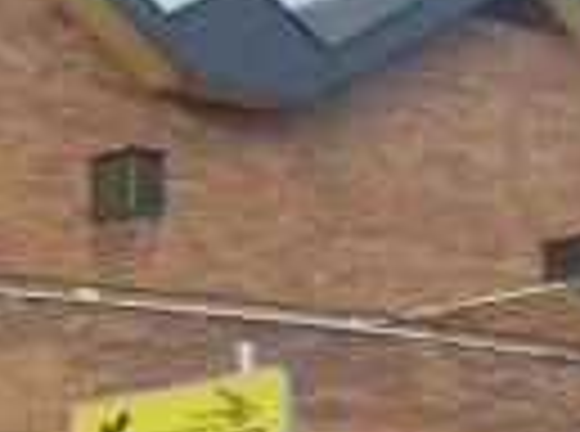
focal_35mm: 194
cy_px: 432
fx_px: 3241
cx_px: -441
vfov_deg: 7.6
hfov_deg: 9.7
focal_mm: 6.9
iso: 125
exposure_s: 1/320
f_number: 4.1
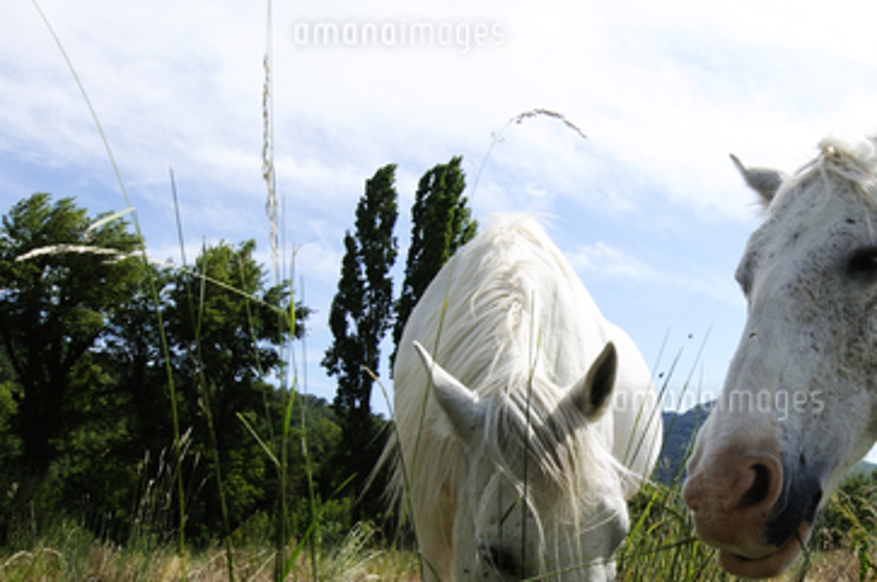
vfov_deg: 35.4
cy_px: 405
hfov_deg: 48.7
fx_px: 900
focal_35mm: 37
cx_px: 715
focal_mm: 14
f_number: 13
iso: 200
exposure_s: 1/320
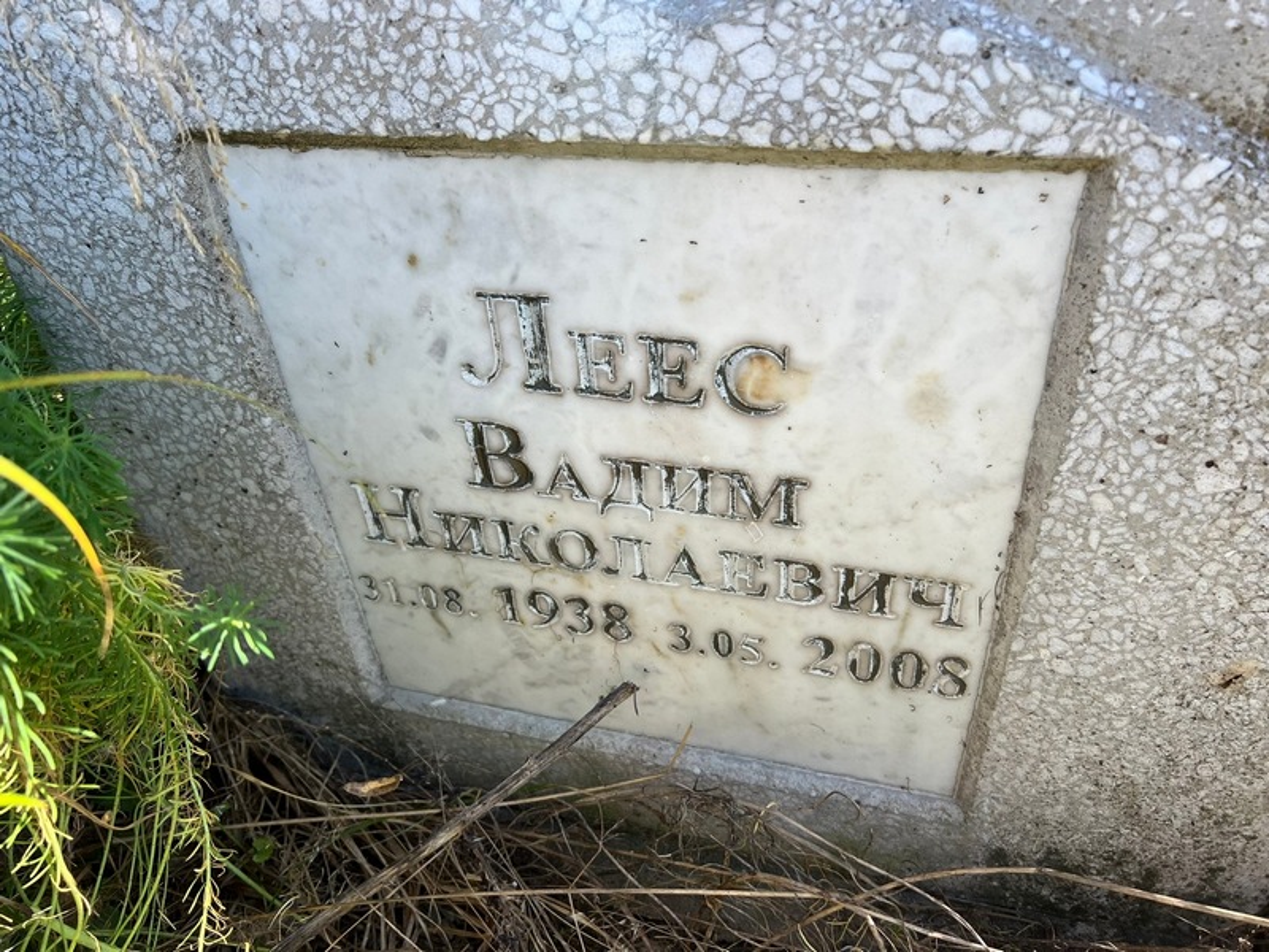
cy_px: 476
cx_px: 634
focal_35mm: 26
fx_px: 953
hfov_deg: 67.3
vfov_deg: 53.1
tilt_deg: -34.3
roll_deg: +7.5
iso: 50
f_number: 1.5
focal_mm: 5.7
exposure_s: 1/840
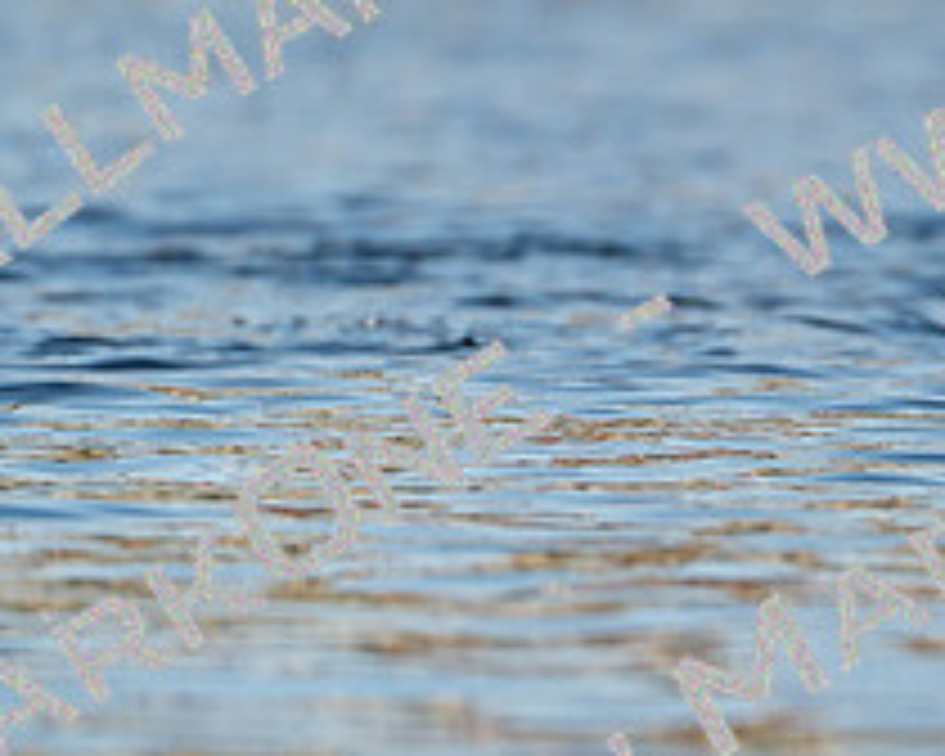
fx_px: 43463
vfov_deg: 1.0
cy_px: 290
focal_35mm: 1554
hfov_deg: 1.2
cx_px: 1300
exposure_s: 1/2000
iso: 500
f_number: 6.3
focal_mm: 600
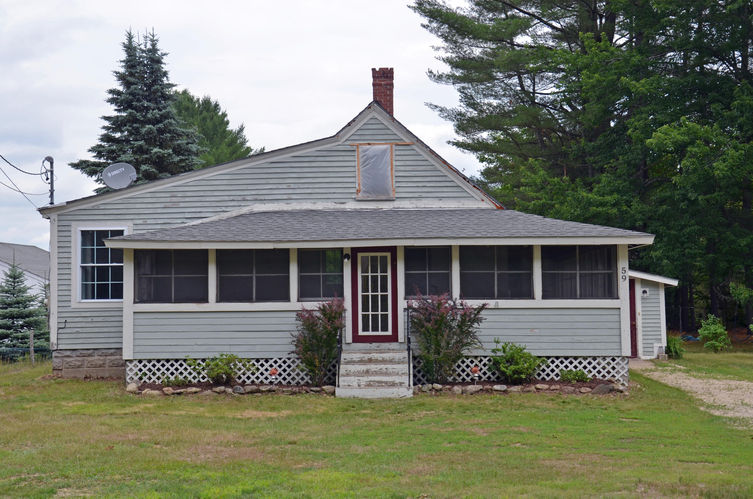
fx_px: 1096
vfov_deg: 25.6
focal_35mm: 52
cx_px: 376
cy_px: 250
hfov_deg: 37.9
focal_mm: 35
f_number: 8
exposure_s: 1/250
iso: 125
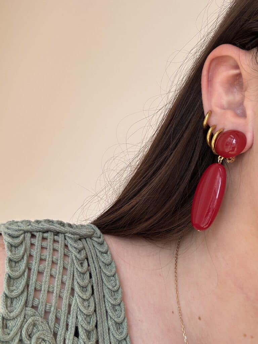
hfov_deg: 46.8
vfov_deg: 60.0
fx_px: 298
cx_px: 129
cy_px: 172
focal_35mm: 30
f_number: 1.9
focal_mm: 2.69
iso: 25
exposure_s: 1/121
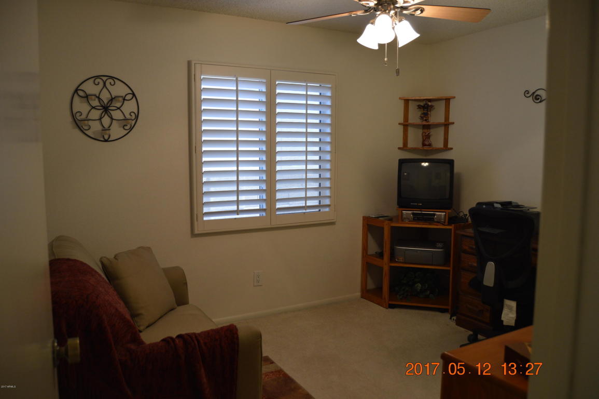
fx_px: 449
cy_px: 200
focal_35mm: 27
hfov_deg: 67.4
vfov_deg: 47.9
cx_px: 300
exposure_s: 1/60
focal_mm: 18
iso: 450
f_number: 3.5
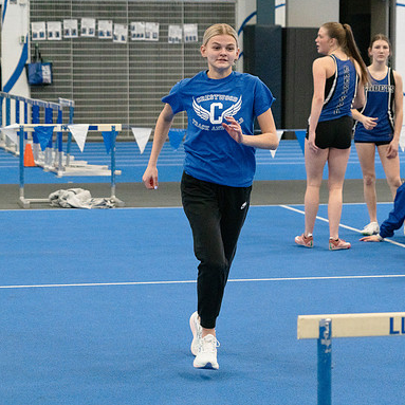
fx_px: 1787
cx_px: 289
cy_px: 202
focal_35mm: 135
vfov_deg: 12.9
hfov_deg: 12.9
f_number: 6.3
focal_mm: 105
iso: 4000
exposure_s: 1/500
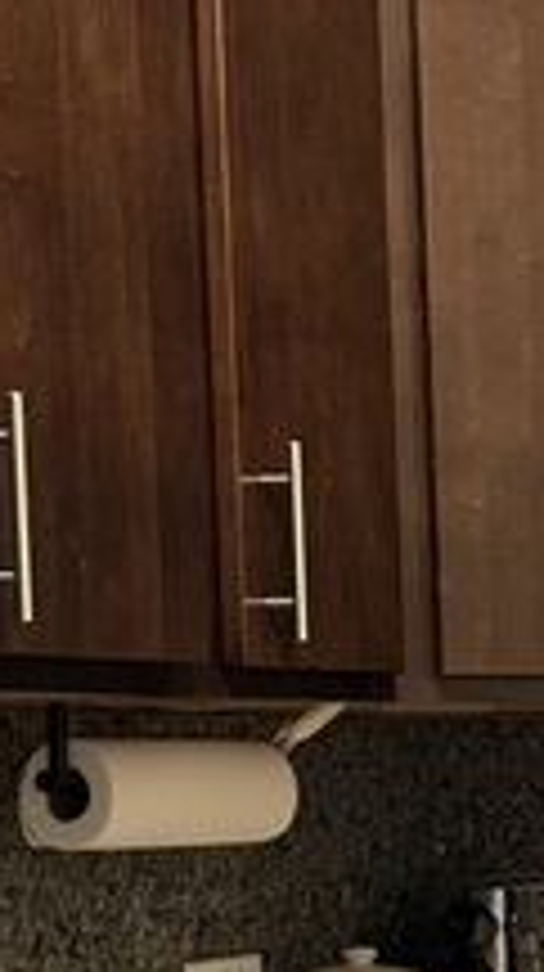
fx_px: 3370
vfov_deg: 16.1
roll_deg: +0.9
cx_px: 1079
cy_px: 981
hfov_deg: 8.7
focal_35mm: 131
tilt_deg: -3.9
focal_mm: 6.76
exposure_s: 1/60
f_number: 1.78
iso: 320
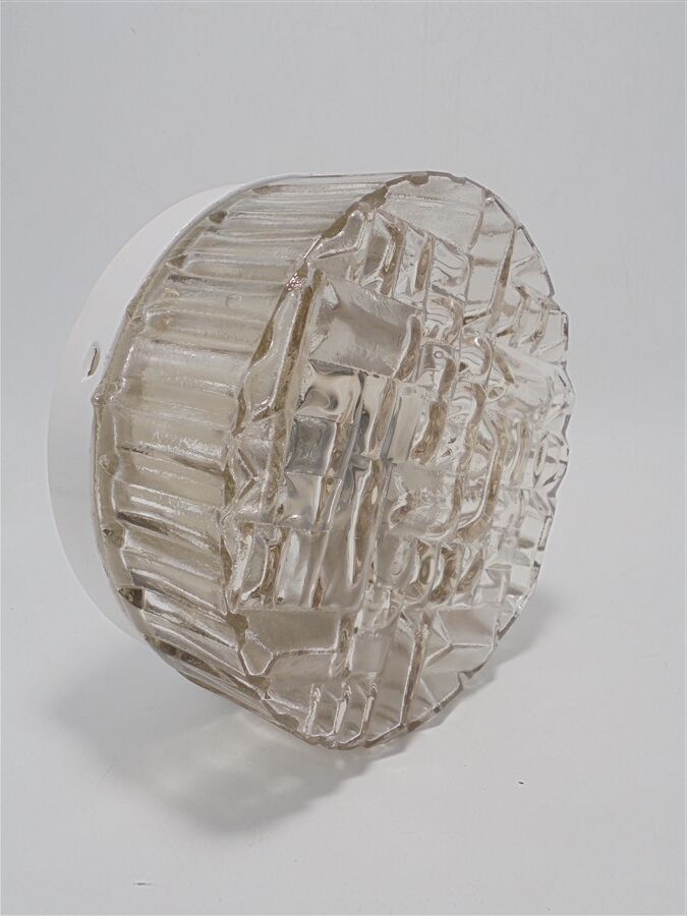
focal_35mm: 38
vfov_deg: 49.0
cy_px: 458
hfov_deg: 37.7
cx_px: 344
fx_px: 1006
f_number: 4.2
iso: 100
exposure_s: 1/60
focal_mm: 6.9
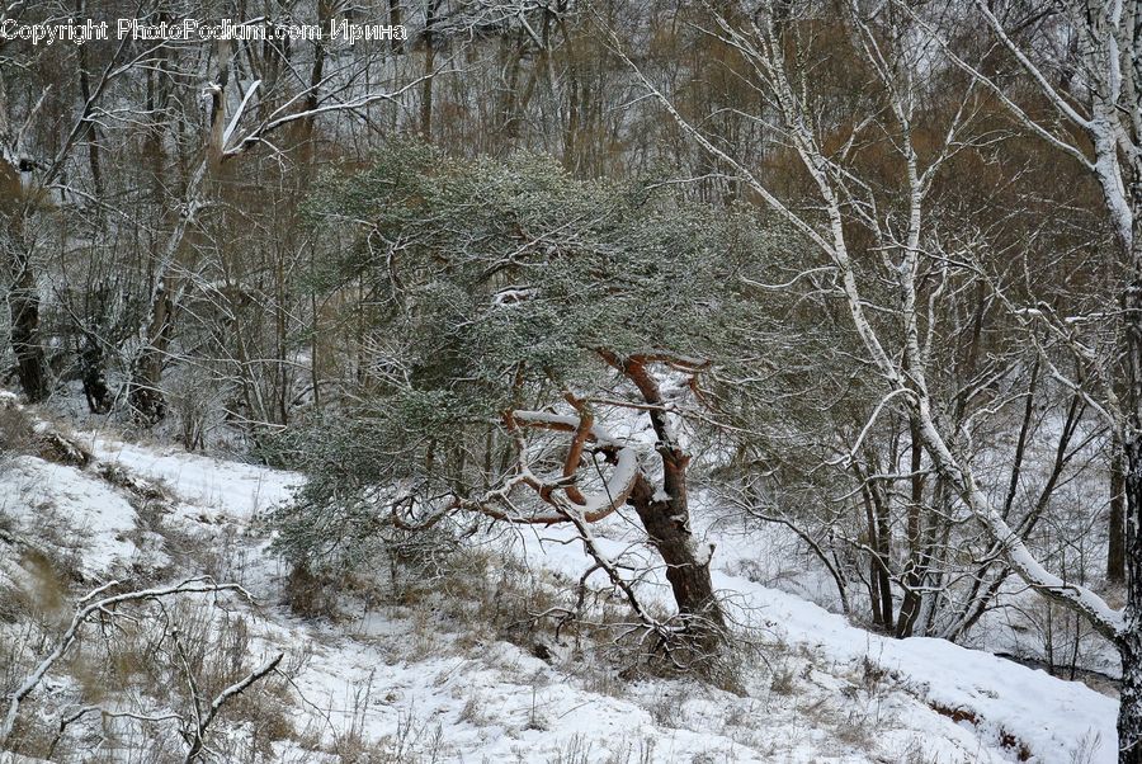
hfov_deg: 12.4
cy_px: 382
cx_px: 571
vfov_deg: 8.3
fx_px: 5271
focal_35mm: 166
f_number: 4.5
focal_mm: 61.6
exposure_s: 1/200
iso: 100
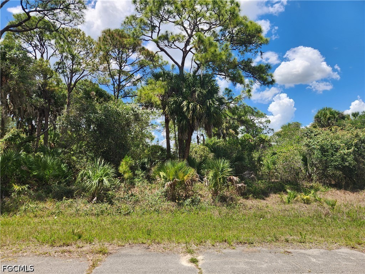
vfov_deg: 58.9
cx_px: 182
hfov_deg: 73.9
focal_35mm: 23
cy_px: 137
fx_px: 243
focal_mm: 5.4
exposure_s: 1/1272
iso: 20
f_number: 1.8
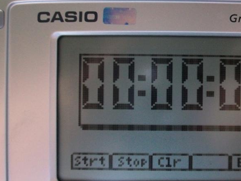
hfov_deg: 33.6
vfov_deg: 26.1
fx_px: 390
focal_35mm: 56
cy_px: 96
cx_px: 183
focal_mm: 5.7
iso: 200
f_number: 2.9
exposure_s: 1/35.2
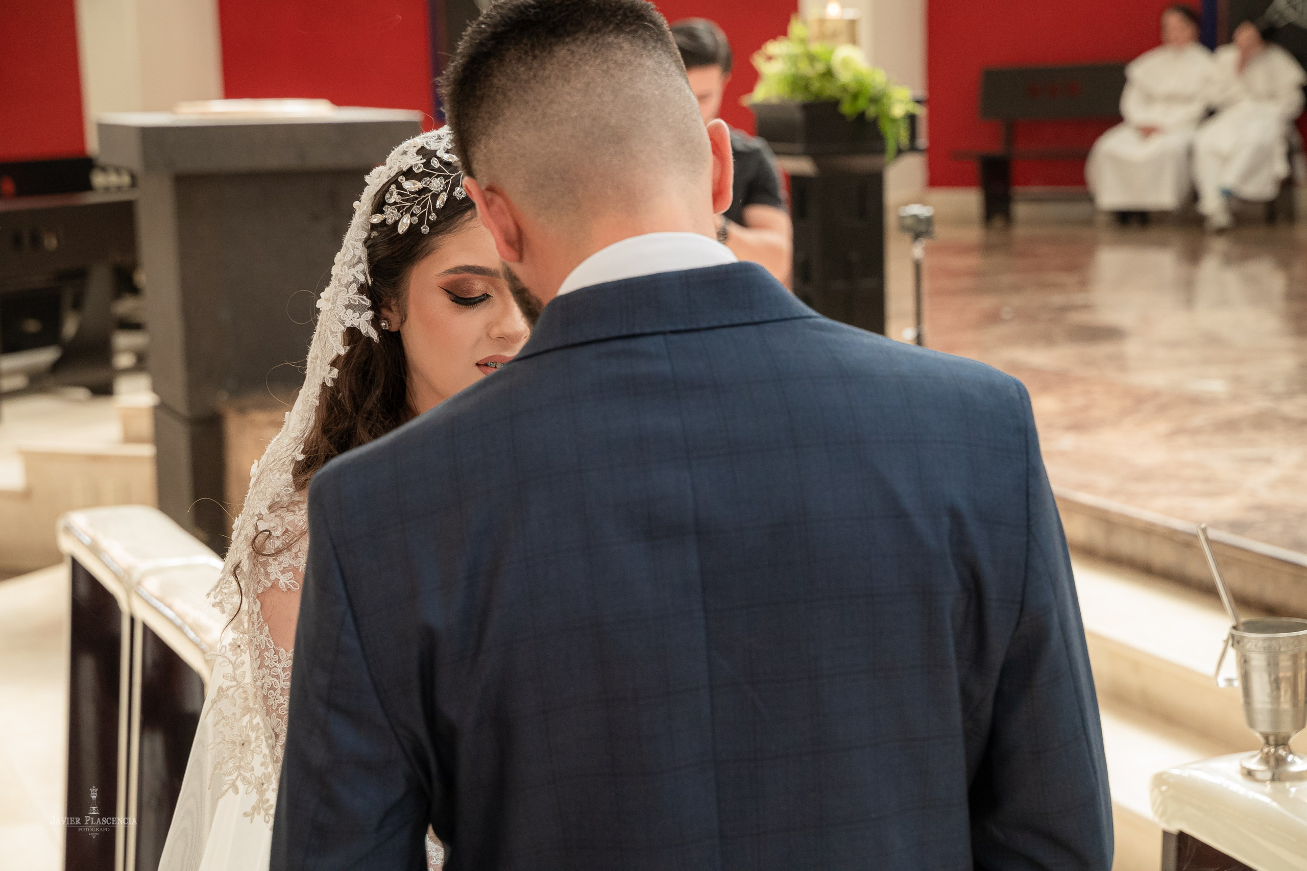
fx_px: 2723
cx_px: 654
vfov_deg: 18.2
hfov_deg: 27.0
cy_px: 436
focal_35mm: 75
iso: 2000
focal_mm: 75
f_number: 6.3
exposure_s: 1/200
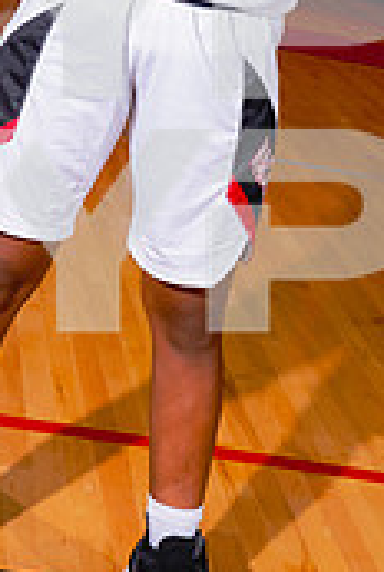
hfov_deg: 14.3
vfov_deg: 20.5
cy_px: 0
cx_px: 175
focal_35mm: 96
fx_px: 1530
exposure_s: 1/250
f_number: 8
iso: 800
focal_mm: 37
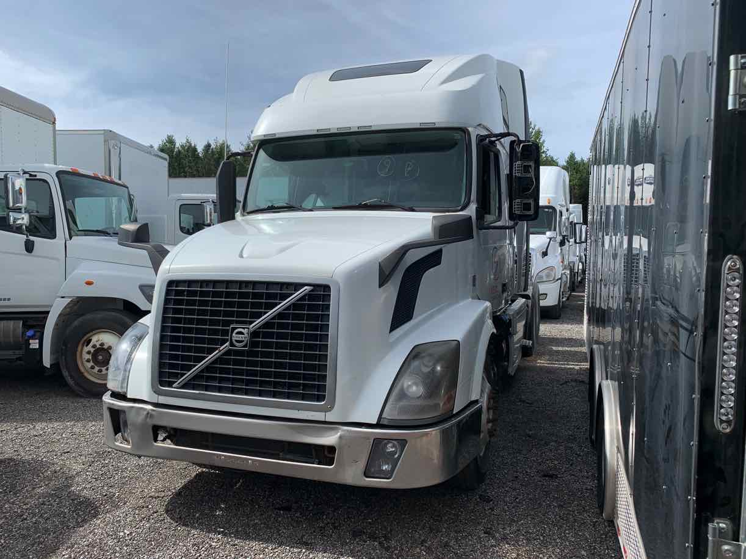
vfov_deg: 53.0
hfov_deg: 67.3
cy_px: 280
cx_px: 373
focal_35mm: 26
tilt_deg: +1.3
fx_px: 560
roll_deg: +1.5
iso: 25
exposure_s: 1/2421
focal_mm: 4.25
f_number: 1.8
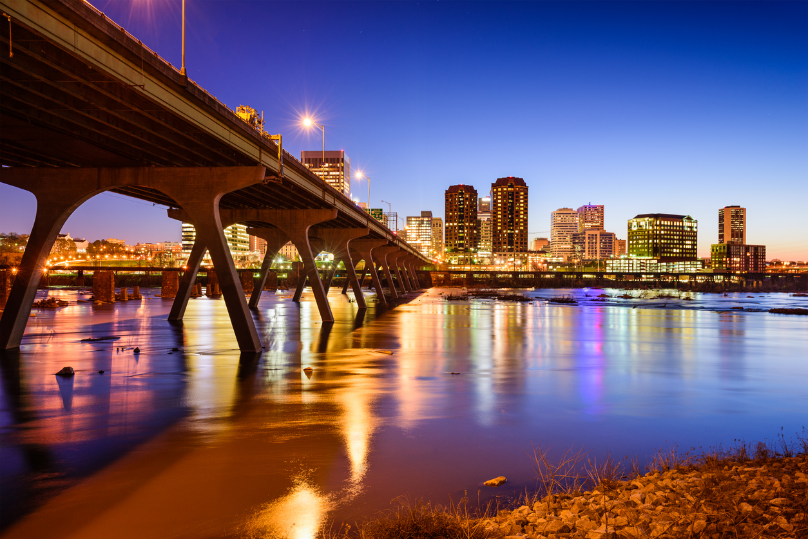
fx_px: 606
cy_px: 270
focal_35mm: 27
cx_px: 404
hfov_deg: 67.4
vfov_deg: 48.0
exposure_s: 30
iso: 125
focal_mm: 27
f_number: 8
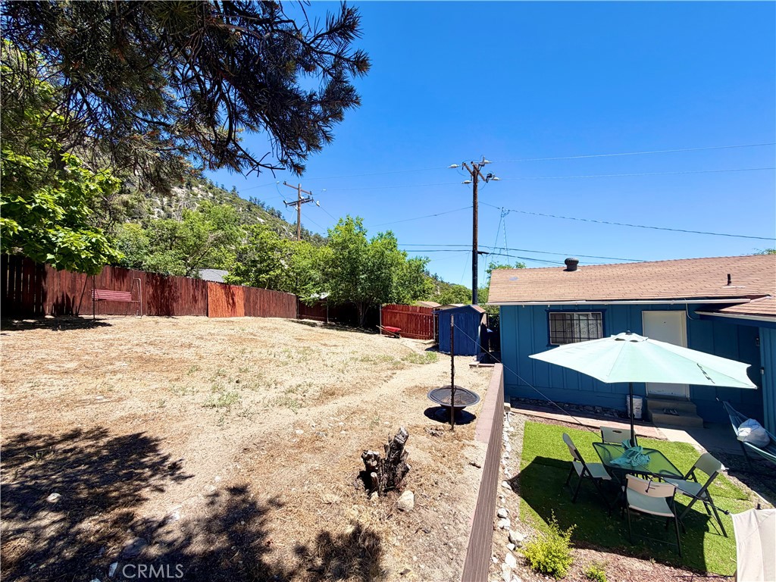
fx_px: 314
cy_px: 291
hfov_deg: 102.1
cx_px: 388
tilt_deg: +1.7
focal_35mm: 14
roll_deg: +1.2
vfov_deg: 85.7
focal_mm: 2.22
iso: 20
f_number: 2.2
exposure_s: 1/779
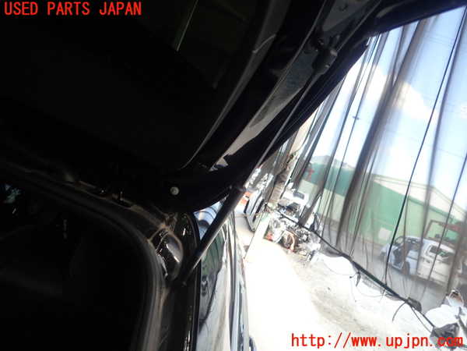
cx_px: 234
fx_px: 337
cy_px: 176
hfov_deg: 69.4
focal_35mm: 25
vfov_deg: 54.9
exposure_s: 1/60
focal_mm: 4.5
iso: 100
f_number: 2
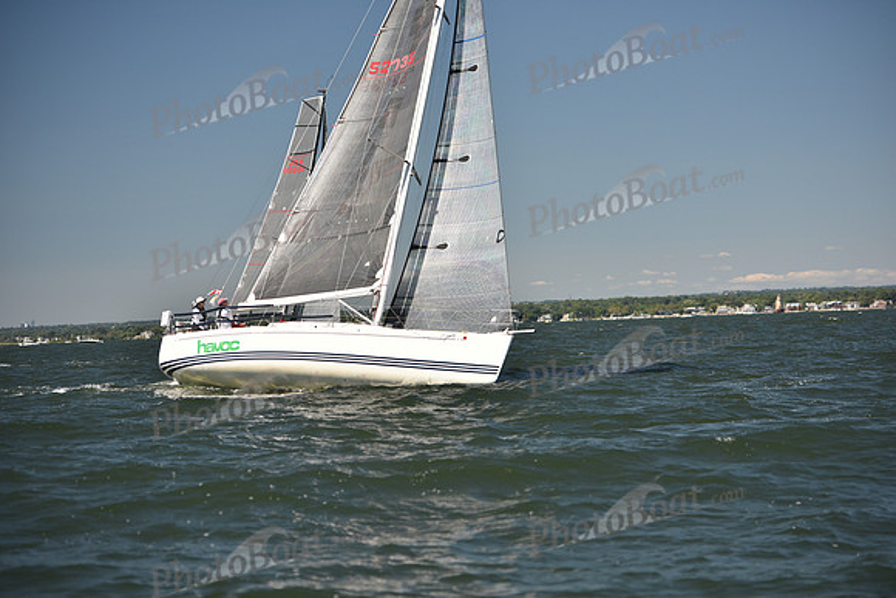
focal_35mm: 100
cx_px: 448
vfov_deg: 13.7
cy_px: 299
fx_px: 2489
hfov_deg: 20.4
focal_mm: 100
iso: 250
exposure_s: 1/1250
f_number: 3.2
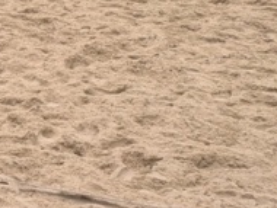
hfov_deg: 15.3
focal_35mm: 105
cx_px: -264
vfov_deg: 13.5
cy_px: -86
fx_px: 841
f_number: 1.89
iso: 45
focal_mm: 5.43
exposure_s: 1/299
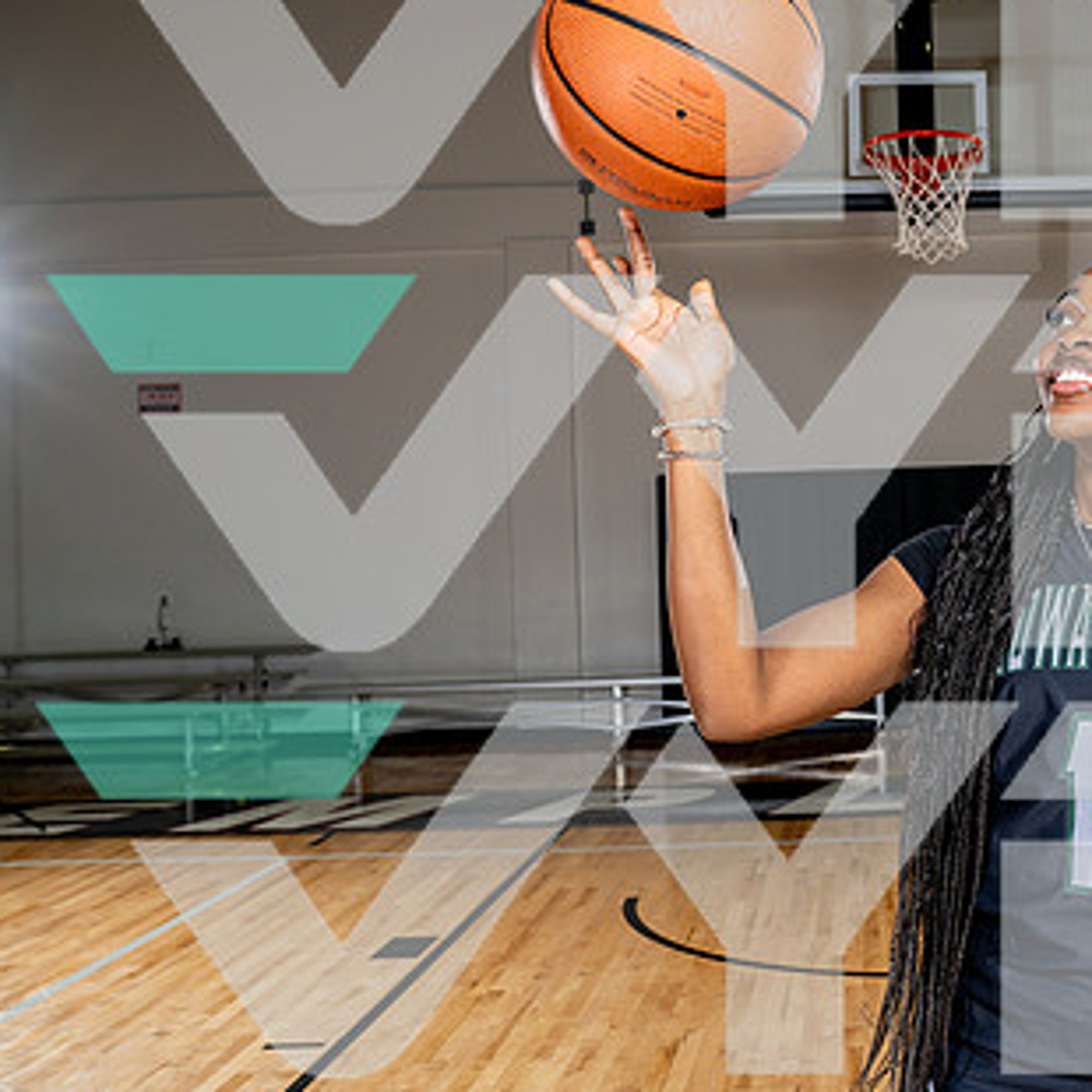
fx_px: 1535
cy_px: 463
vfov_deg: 39.1
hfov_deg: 37.1
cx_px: 944
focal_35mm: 43
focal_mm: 27
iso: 200
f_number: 5.6
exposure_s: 1/250
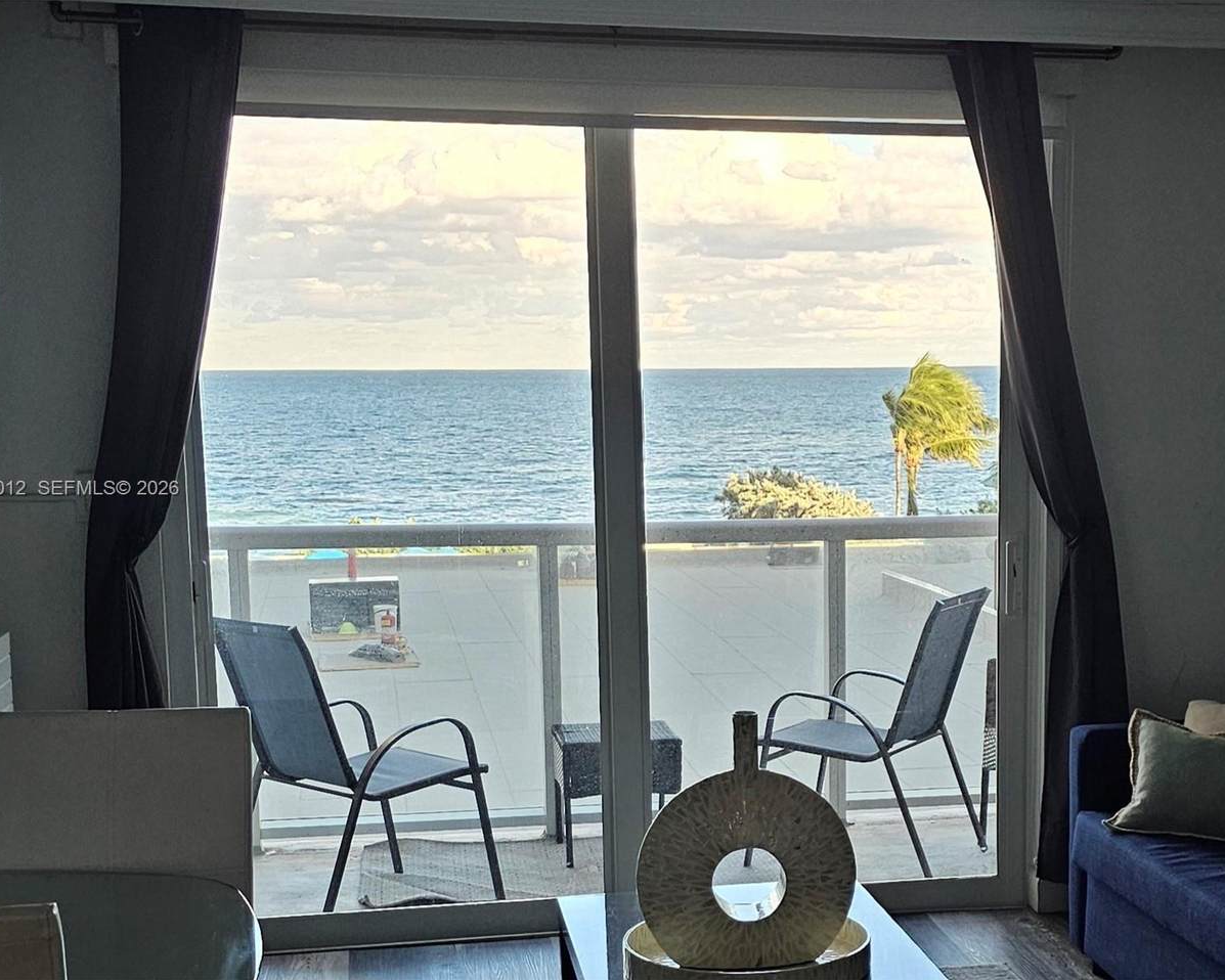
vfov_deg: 58.8
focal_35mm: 24
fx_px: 870
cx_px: 579
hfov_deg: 70.2
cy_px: 490
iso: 125
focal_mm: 6.3
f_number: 1.7
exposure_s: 1/208
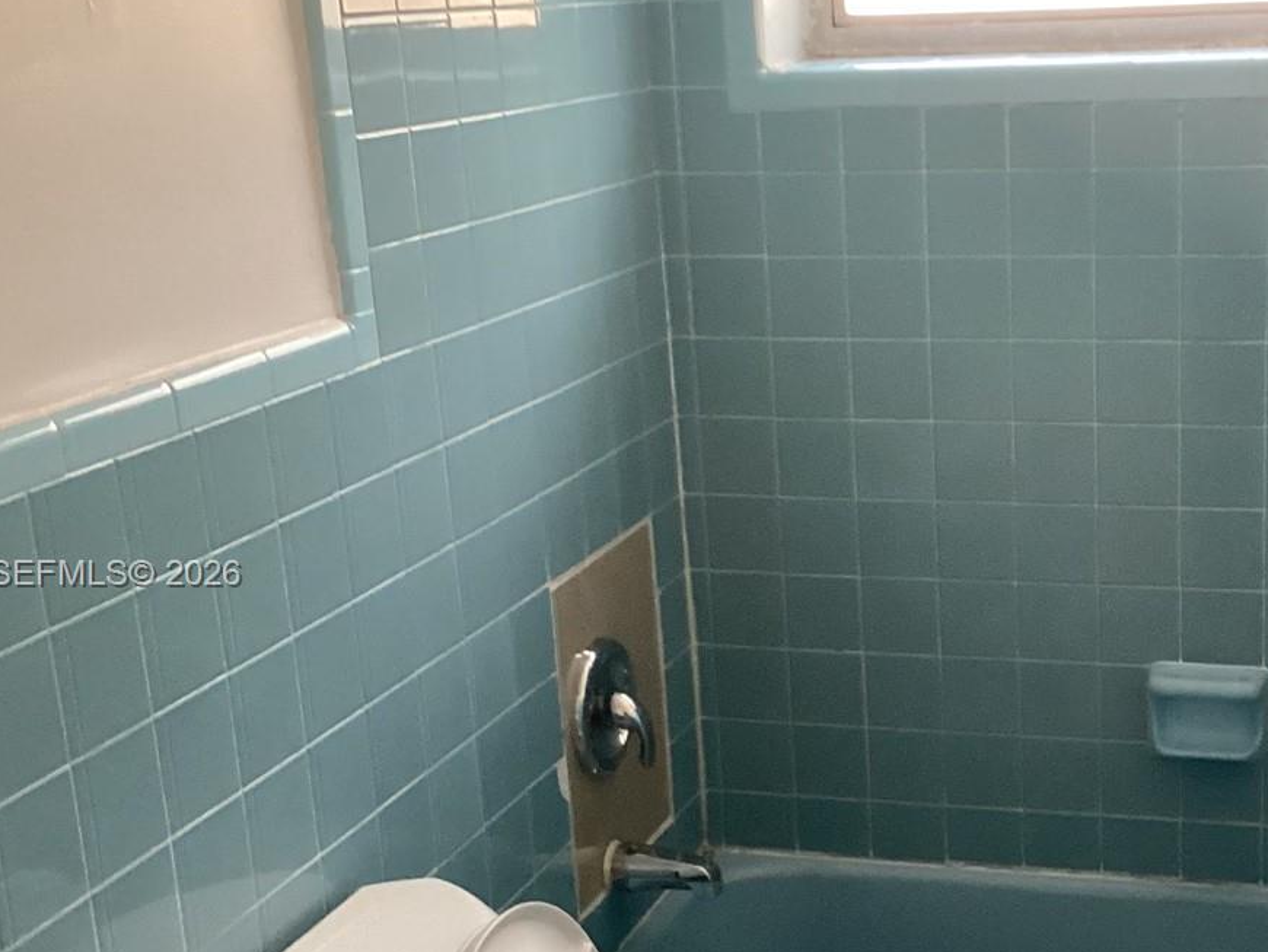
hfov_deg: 33.1
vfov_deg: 25.6
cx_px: 953
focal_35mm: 57
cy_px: 576
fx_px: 2089
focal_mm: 3.3
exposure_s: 1/60
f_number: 2.4
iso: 320
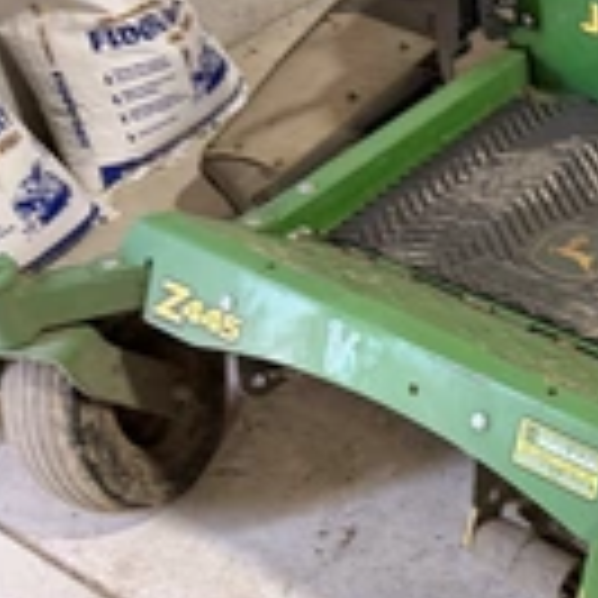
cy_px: 400
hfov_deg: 24.3
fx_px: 1251
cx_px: 724
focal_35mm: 64
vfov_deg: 26.7
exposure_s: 1/60
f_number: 1.78
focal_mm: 6.76
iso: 320
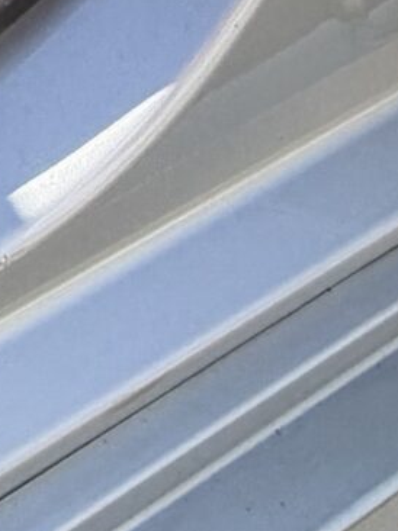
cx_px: -533
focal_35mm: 98
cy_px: -968
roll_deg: -0.6
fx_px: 1504
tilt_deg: -7.7
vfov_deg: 12.1
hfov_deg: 12.2
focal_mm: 2.22
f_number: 2.2
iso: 64
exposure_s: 1/475
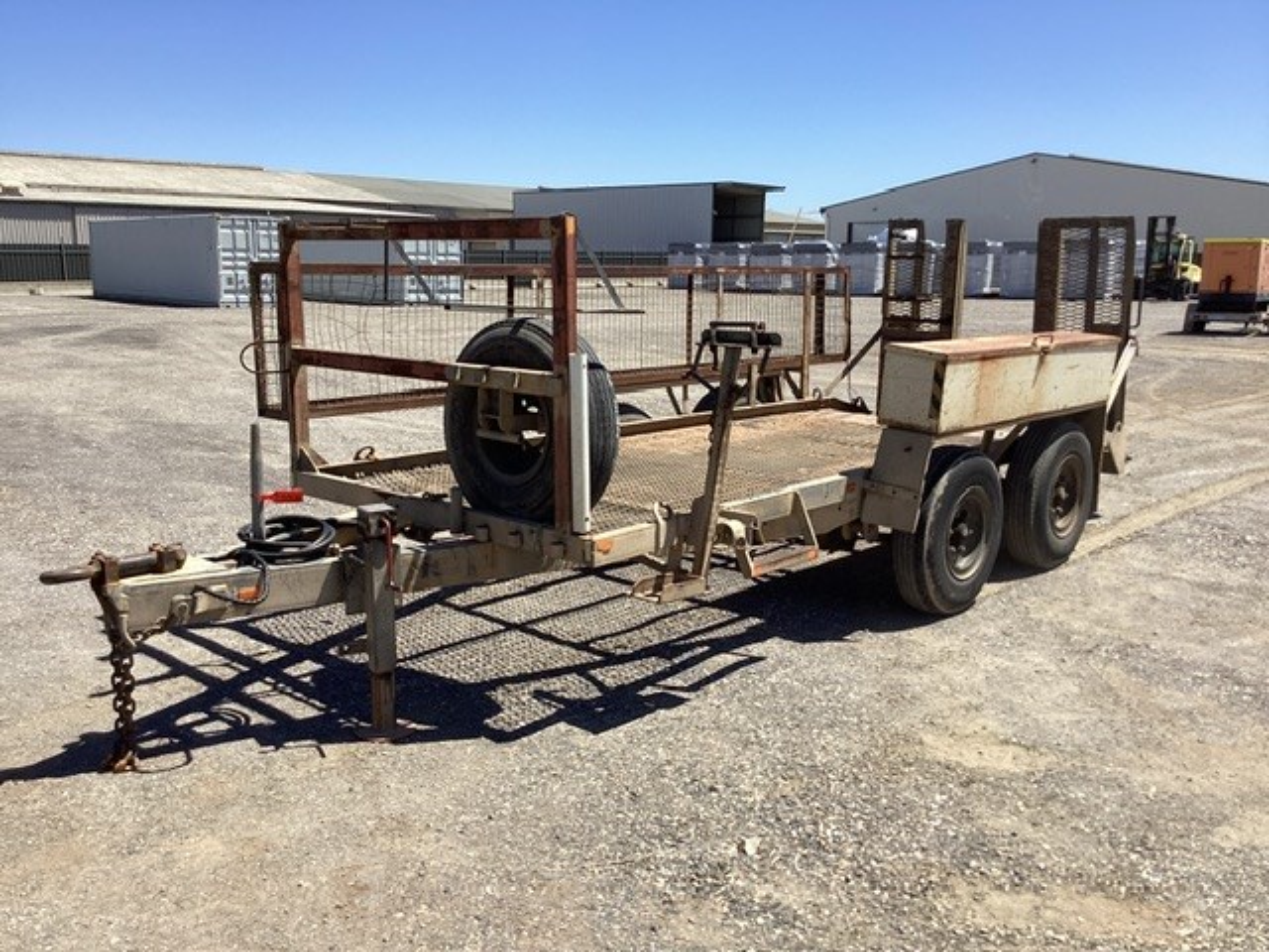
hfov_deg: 58.4
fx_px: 1136
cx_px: 634
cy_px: 476
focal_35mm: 31
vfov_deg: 45.4
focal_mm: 3.3
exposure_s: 1/1359
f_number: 2.4
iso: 25
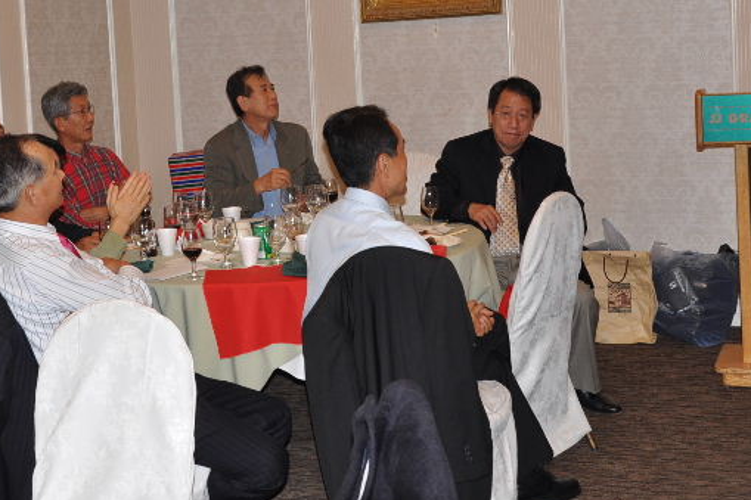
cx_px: 307
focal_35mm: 66
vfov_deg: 20.4
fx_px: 1376
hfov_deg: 30.5
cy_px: 121
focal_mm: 28
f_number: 8
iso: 640
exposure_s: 1/80
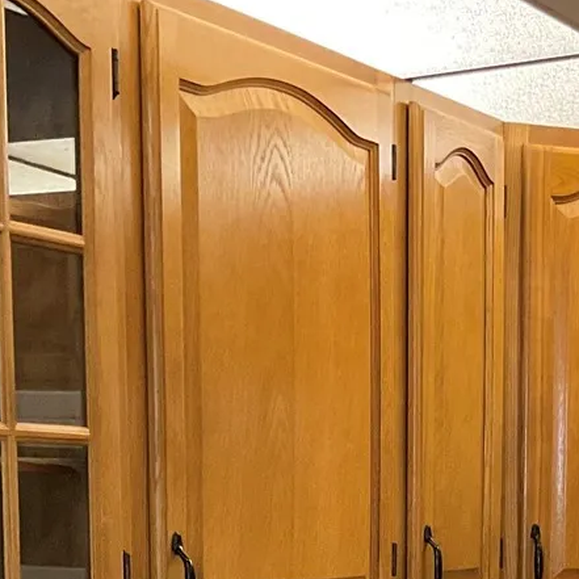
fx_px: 1760
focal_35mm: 93
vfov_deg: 17.8
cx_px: 632
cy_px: 698
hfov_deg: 18.0
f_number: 1.8
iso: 250
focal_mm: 3
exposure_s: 1/60
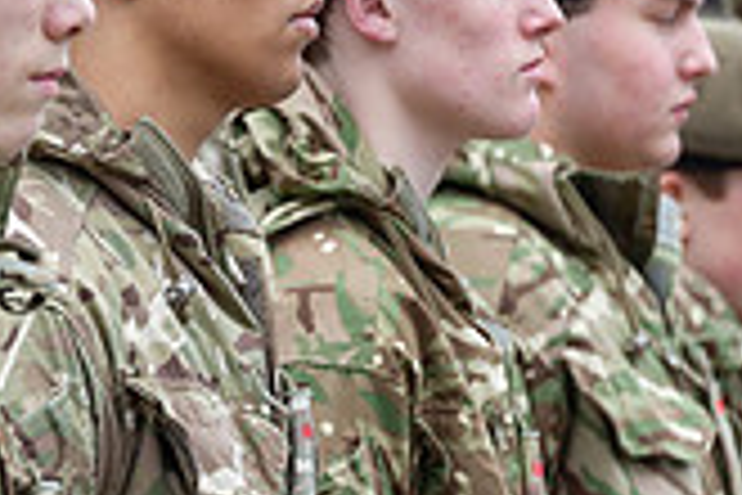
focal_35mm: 783
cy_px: 92
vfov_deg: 1.8
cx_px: 293
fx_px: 16137
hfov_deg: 2.6
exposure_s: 1/250
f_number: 6.3
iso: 500
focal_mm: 200
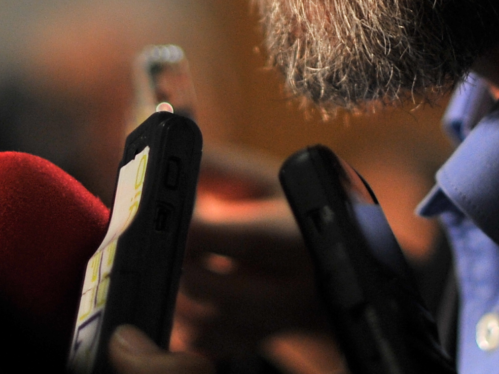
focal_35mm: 202
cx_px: 269
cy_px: -186
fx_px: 2912
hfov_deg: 9.8
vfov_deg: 7.2
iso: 1000
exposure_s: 1/1600
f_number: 1.4
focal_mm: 50
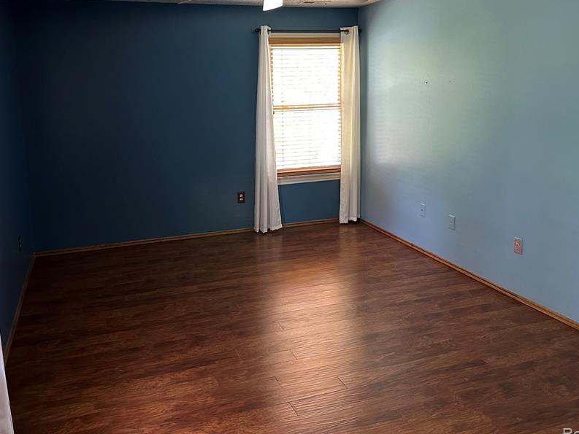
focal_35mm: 31
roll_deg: +0.3
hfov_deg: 58.2
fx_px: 519
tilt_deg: -5.5
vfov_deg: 45.1
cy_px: 166
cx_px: 263
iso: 400
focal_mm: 6.86
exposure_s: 1/60
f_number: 1.78
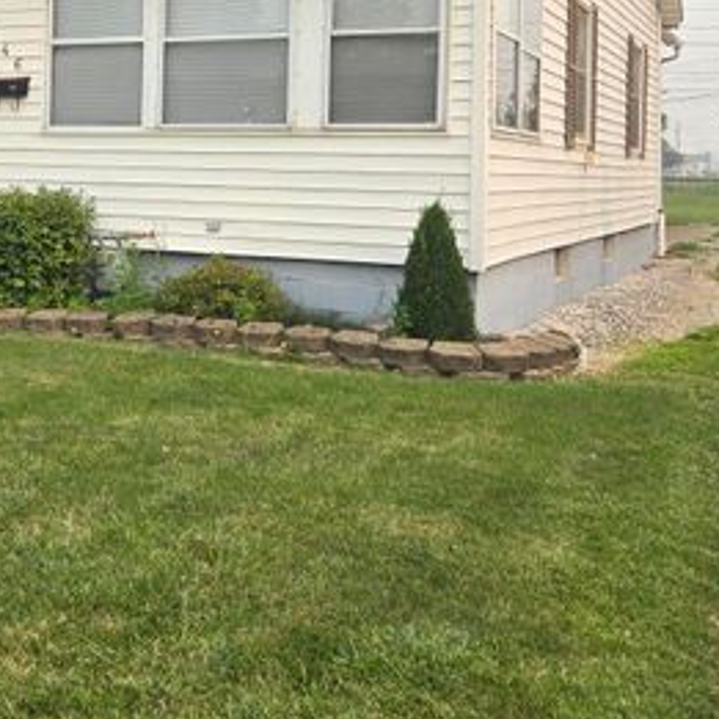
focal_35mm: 52
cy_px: 145
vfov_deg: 31.9
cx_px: 143
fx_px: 1222
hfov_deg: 31.9
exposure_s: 1/1186
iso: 25
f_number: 1.8
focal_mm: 5.4
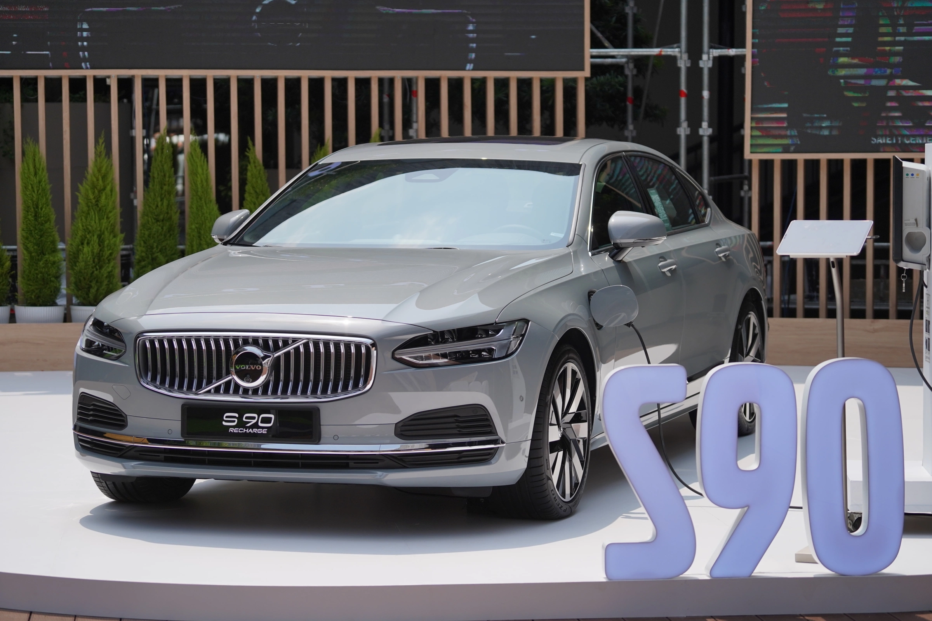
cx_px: 466
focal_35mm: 99
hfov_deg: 20.6
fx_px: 2563
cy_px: 310
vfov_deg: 13.8
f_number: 4
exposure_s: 1/4000
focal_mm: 99
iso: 320
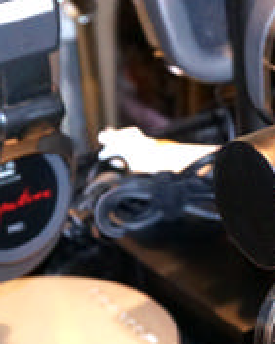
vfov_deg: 10.7
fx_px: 1823
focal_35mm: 179
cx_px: 511
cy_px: 207
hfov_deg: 8.3
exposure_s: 1/40
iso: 1600
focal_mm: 25
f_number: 5.6
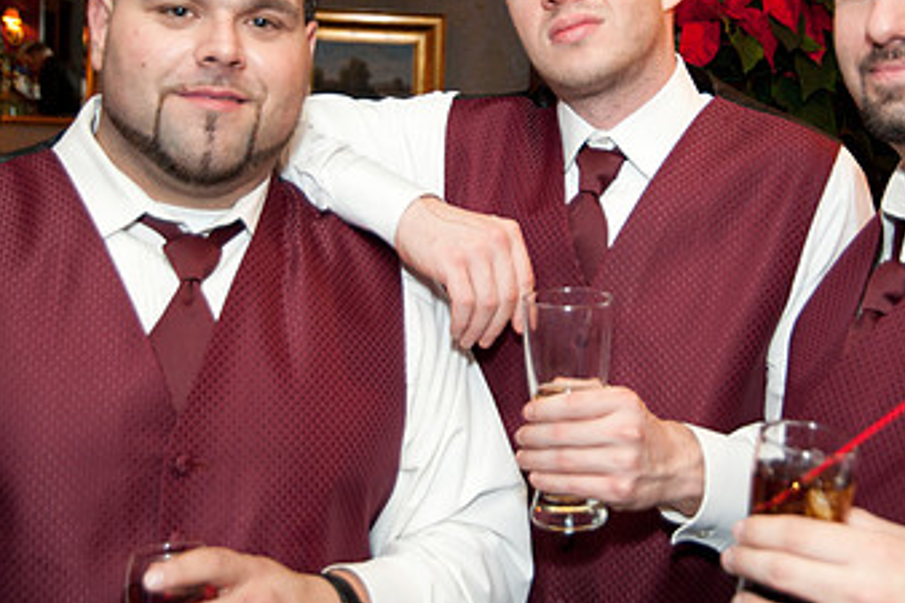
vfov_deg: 22.3
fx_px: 1508
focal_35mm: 60
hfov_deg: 33.2
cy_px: 115
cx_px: 576
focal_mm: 35
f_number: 4
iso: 1250
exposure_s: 1/60
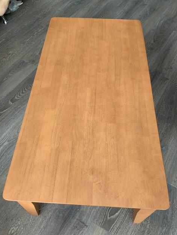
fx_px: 211
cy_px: 125
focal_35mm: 31
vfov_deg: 58.3
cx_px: 85
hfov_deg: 45.5
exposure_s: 1/60
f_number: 1.8
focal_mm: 3
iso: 100
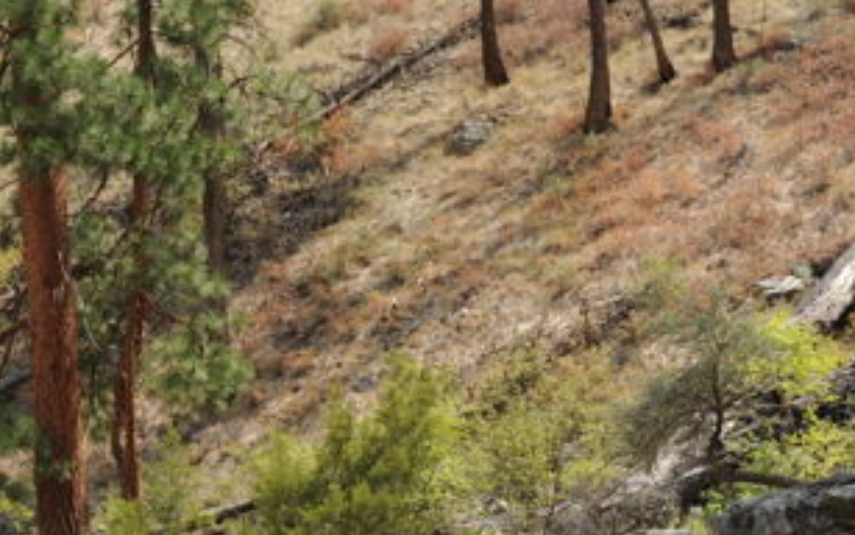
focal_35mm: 93
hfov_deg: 20.7
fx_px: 2167
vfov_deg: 14.0
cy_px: 340
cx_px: -189
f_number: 10
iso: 320
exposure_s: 1/320
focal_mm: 35
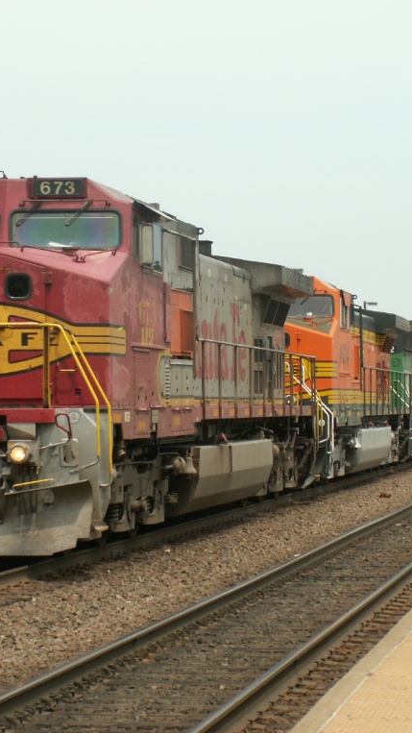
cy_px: 365
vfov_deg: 18.3
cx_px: 140
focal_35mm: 117
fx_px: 2273
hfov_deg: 10.3
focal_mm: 13.33
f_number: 5.6
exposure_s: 1/250
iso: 50
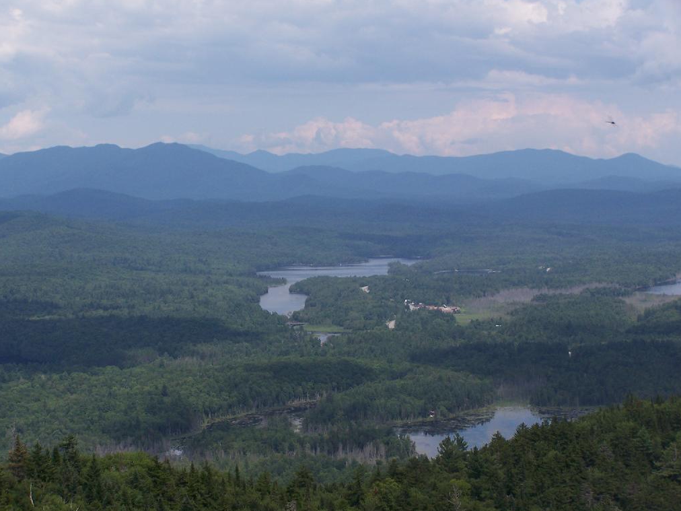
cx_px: 343
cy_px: 257
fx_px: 1633
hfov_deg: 23.6
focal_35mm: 83
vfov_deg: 17.8
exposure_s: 1/1000
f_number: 4.5
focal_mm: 13.7
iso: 80
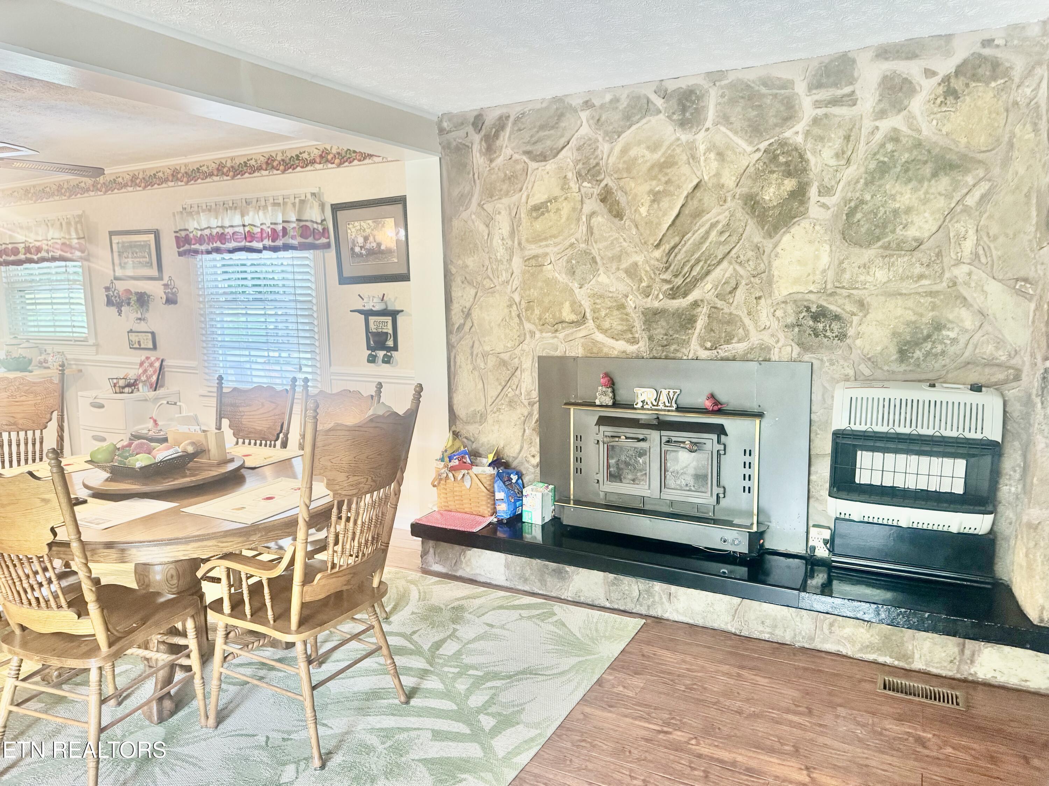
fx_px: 727
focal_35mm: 24
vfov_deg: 56.8
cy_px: 393
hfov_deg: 71.6
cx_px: 524
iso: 400
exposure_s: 1/60
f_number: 1.78
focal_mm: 6.76
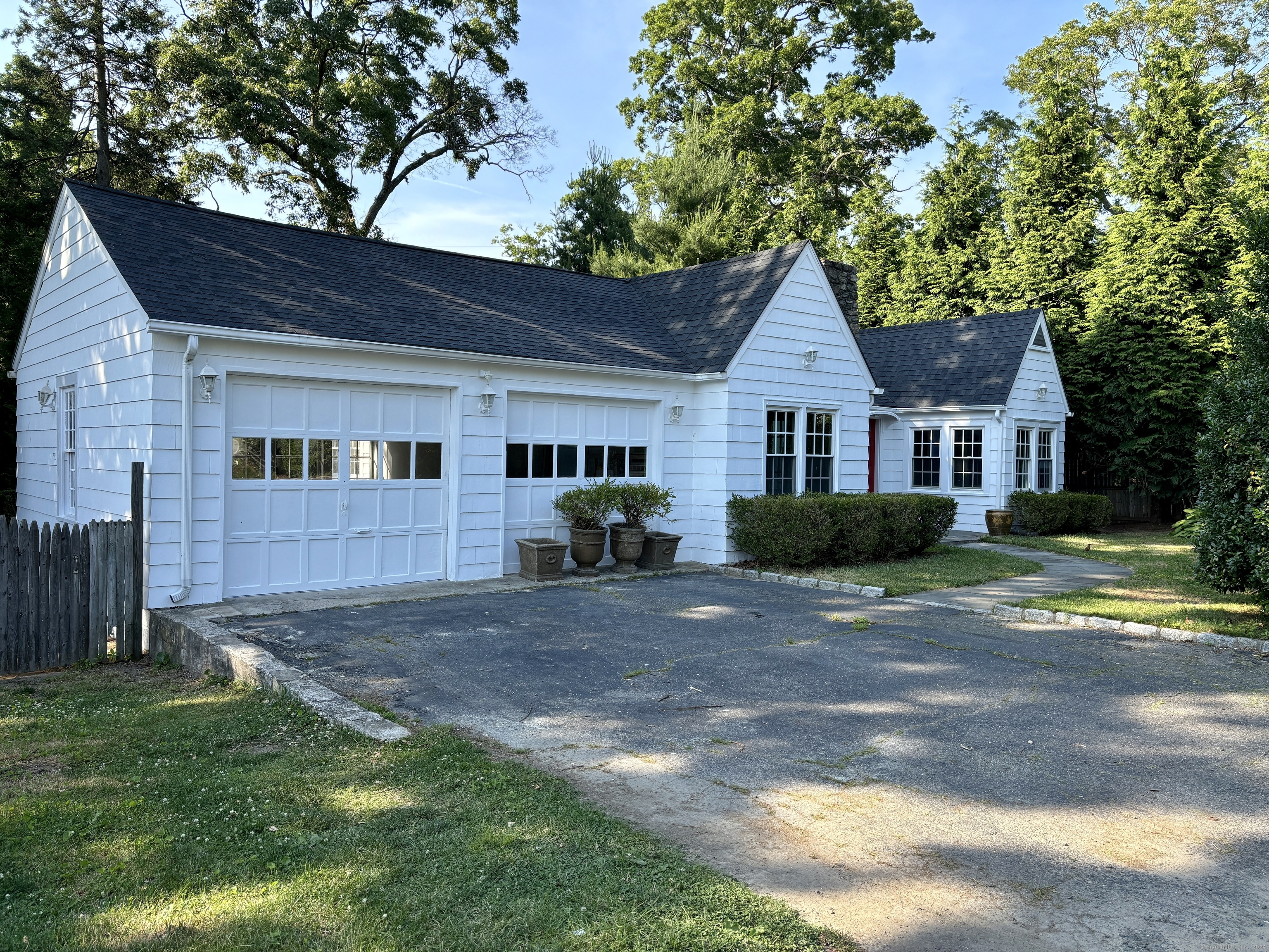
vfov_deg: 53.1
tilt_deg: -1.0
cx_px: 634
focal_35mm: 26
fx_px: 953
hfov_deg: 67.3
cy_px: 476
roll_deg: -1.5
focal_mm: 5.96
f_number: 1.6
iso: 50
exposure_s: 1/742
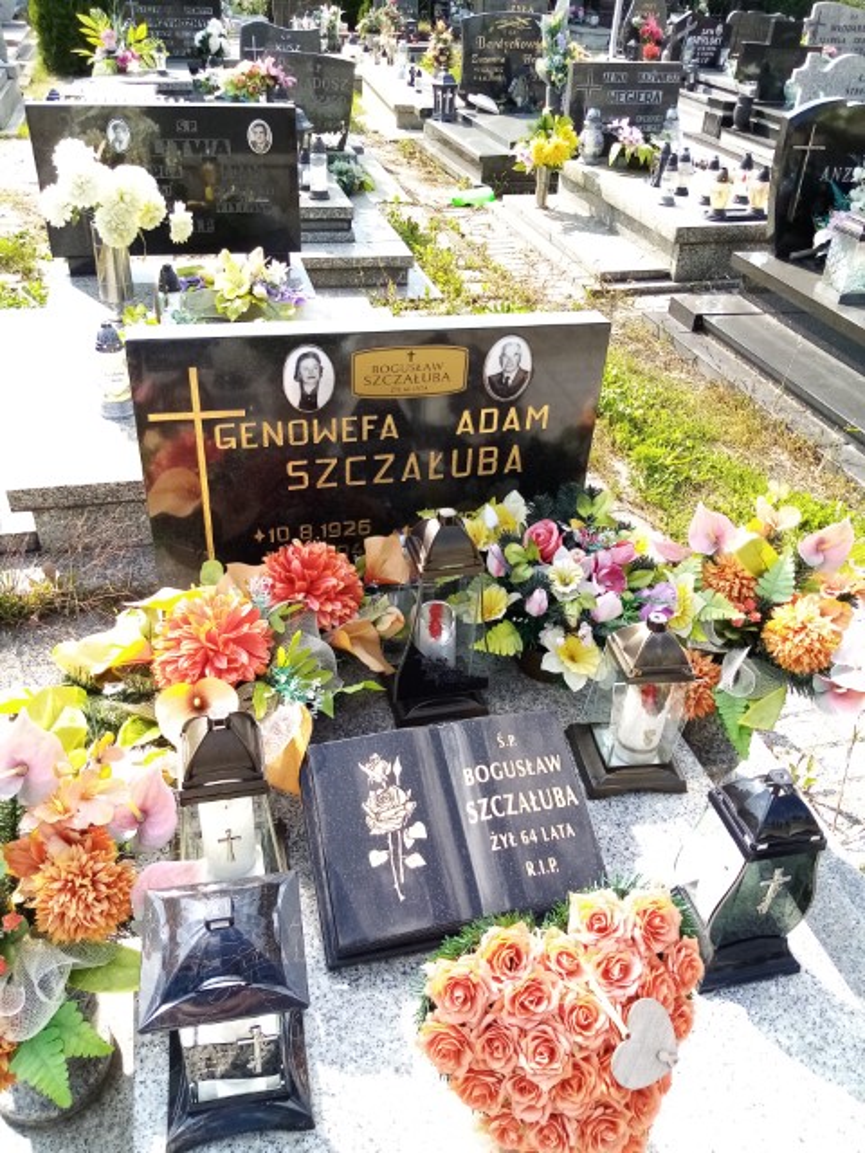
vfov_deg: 67.3
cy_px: 576
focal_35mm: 26
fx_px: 866
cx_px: 432
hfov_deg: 53.1
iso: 109
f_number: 1.8
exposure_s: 1/478
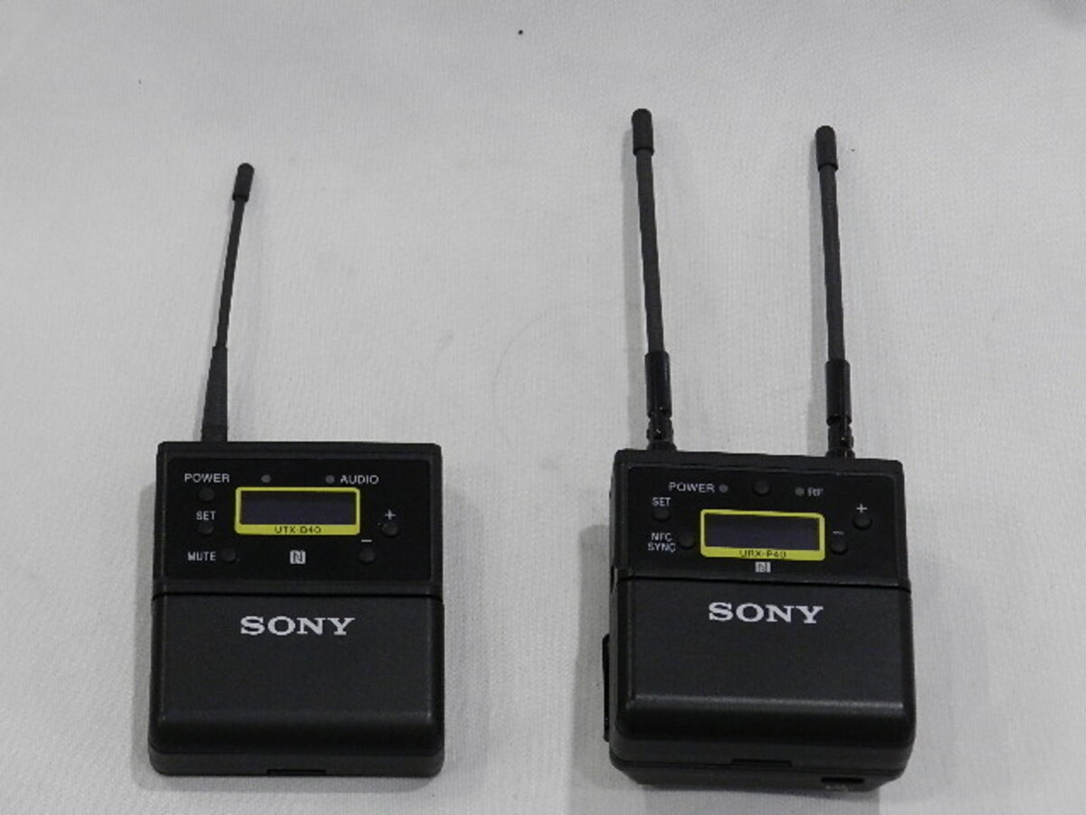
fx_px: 3608
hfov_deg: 17.1
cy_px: 408
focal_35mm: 115
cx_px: 543
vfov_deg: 12.9
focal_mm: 20.5
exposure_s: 1/100
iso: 800
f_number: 4.8
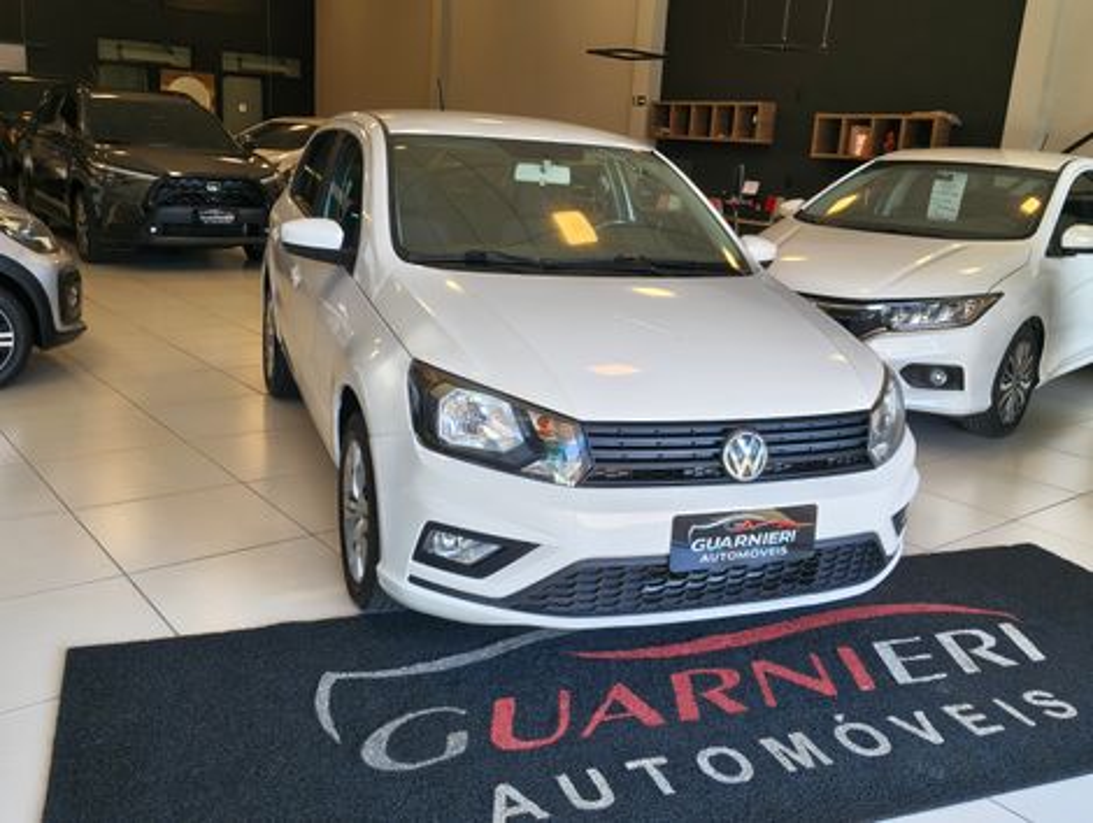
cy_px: 412
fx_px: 759
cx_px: 546
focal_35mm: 24
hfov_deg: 71.5
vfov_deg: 56.9
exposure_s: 1/120
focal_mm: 5.56
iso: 399
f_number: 1.8
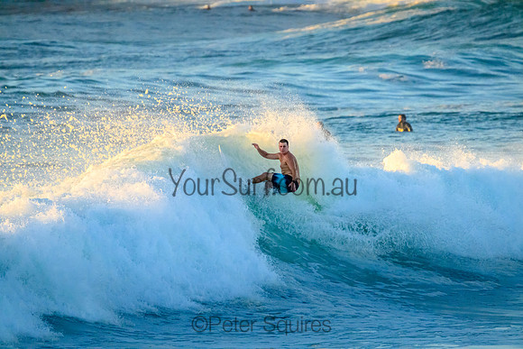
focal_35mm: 800
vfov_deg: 1.7
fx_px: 11624
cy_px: 174
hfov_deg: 2.6
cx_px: 262
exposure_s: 1/2000
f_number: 11
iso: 6400
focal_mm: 800
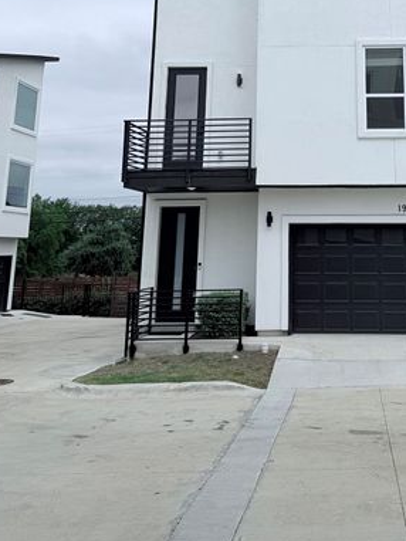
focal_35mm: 42
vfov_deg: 42.3
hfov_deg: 33.5
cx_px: 314
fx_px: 656
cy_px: 89
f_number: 1.78
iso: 80
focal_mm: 6.76
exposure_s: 1/10309
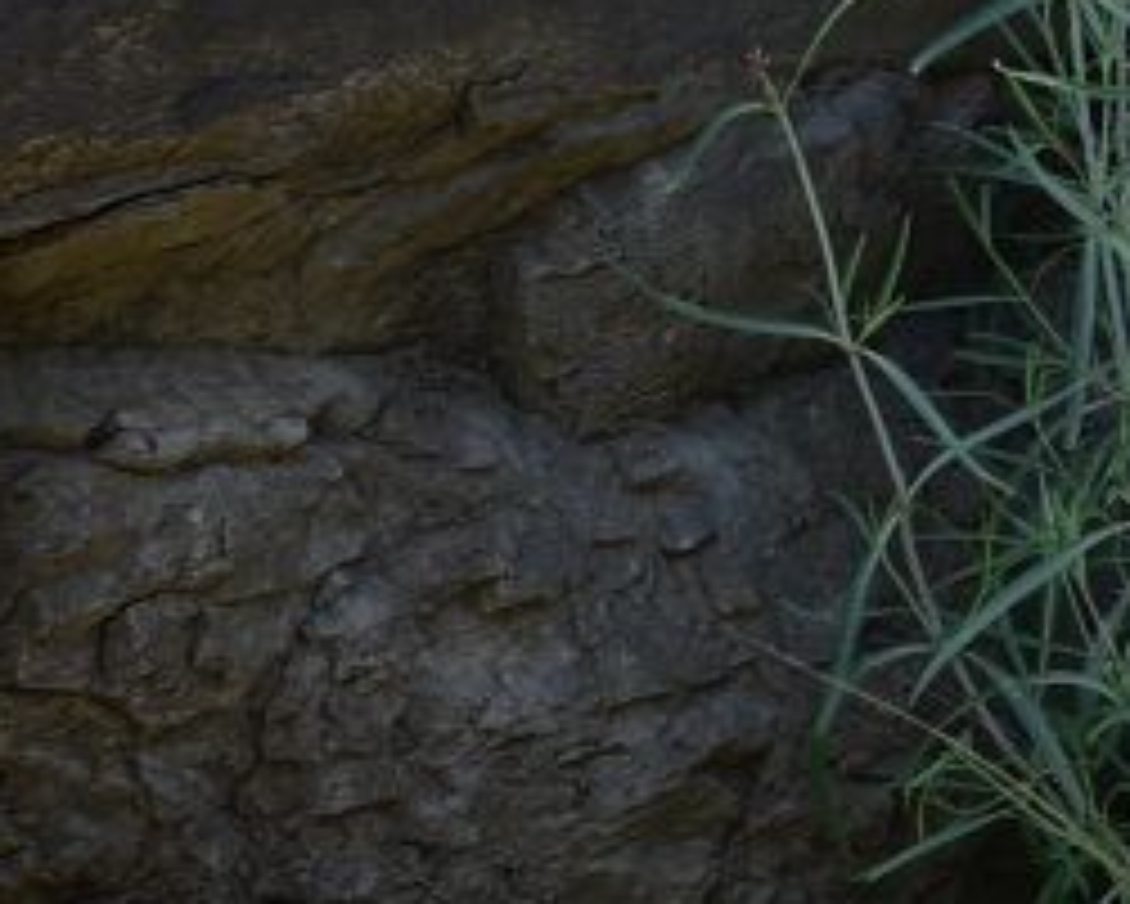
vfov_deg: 6.3
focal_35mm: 243
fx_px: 8130
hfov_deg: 7.7
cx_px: 1936
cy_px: -232
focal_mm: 50
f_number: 8
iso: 160
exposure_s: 1/160
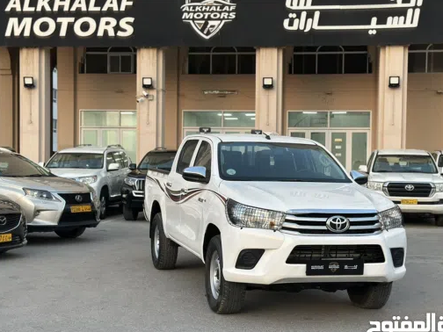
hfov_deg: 31.7
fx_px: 781
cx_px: 234
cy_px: 186
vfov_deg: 24.0
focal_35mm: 61
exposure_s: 1/218
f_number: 1.78
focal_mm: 6.86
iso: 80
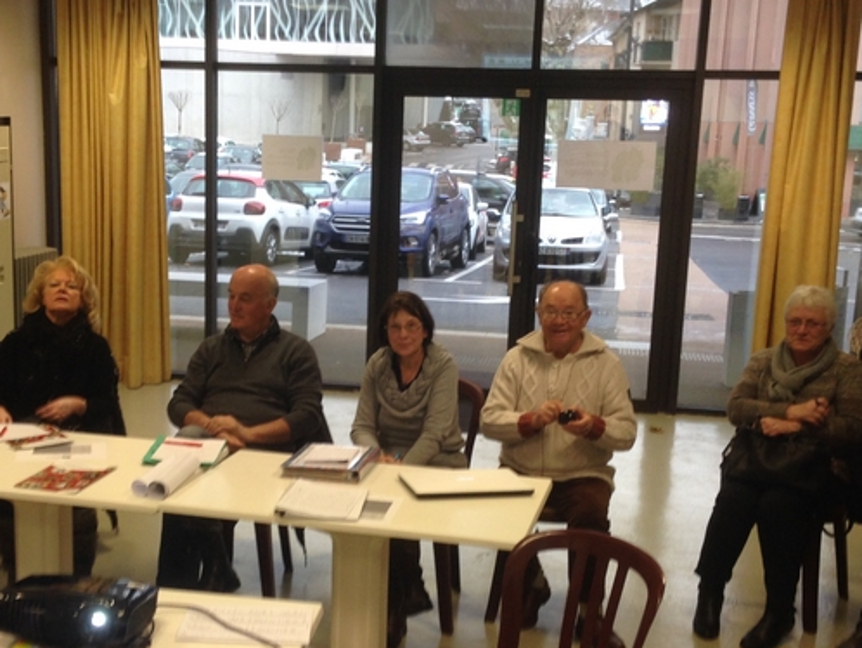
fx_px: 1320
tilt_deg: -11.2
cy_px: 379
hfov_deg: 36.0
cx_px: 344
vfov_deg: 27.5
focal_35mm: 53
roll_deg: -3.1
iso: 50
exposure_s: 1/30
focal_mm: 4.12
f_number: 2.4
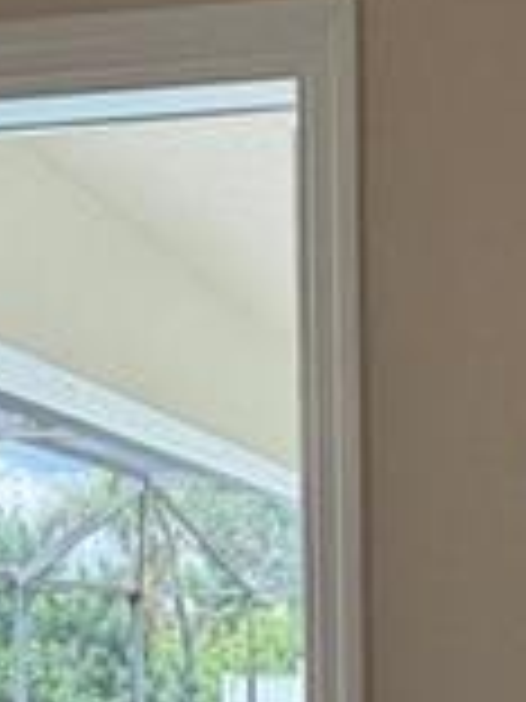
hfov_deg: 20.7
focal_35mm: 69
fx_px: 1398
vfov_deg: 25.8
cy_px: 796
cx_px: 504
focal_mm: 2.22
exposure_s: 1/120
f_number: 2.2
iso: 50
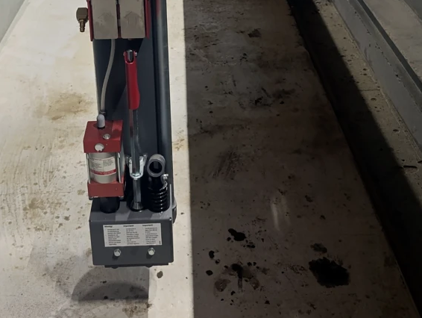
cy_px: -24
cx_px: 177
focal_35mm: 52
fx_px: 635
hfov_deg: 36.7
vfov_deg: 26.1
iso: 1000
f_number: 1.6
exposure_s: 1/50
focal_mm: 6.14
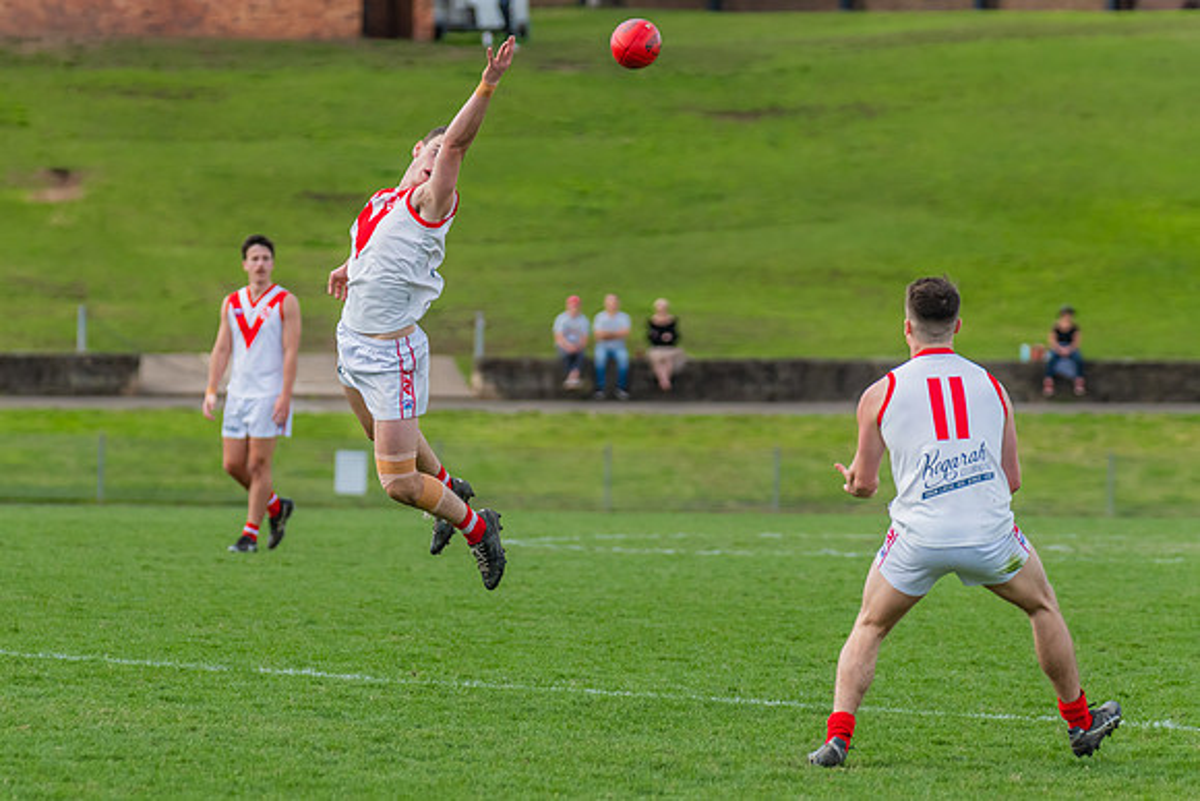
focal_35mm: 319
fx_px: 10621
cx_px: 409
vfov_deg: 4.3
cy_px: 438
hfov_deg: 6.5
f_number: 5.6
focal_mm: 240
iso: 800
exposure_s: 1/1600
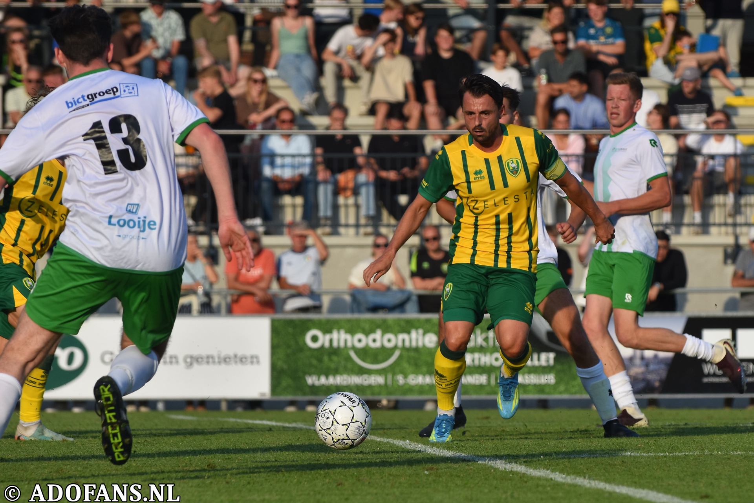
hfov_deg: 7.6
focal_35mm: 270
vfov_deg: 5.1
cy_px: 252
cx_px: 377
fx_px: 5655
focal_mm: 180
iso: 180
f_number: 4.5
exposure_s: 1/1000
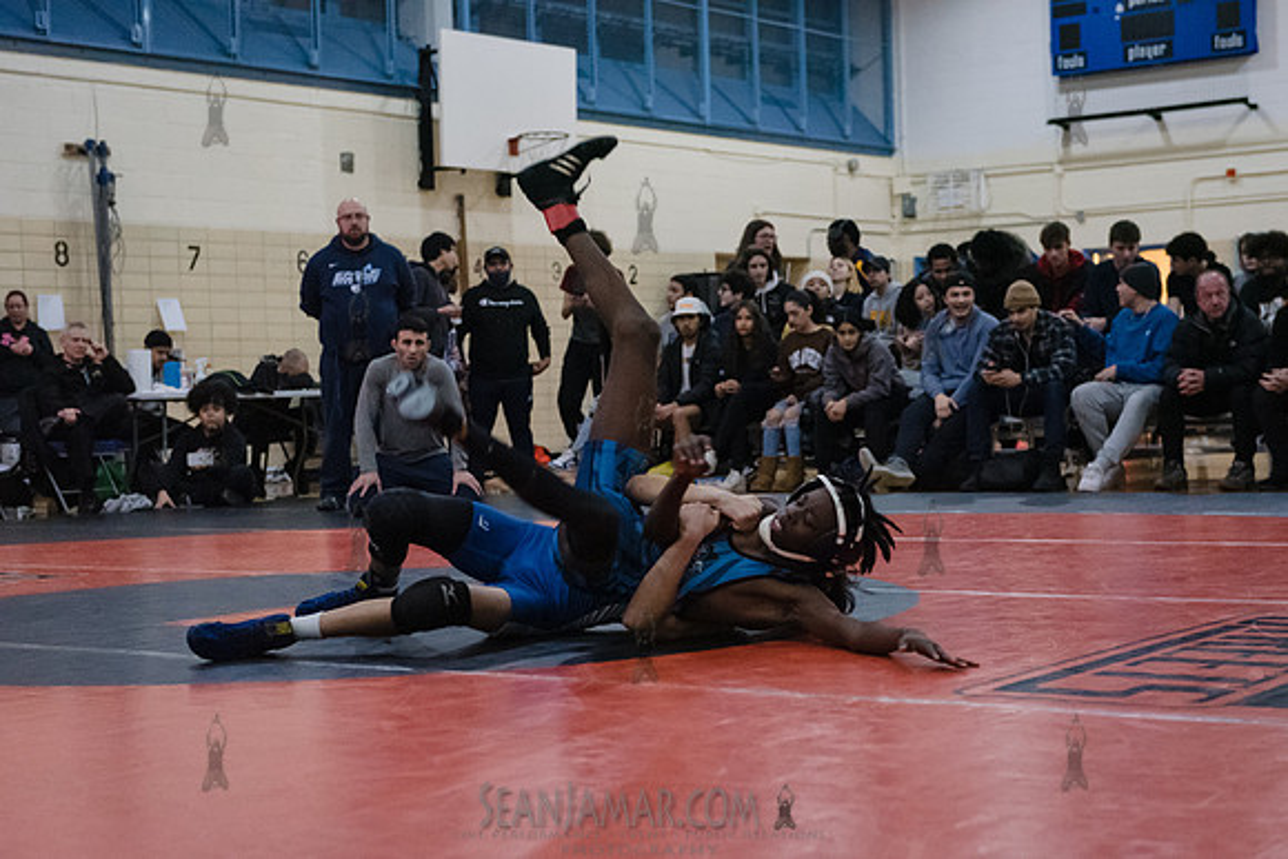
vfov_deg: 23.2
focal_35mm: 58
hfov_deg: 34.2
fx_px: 2088
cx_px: 723
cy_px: 482
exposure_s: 1/320
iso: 8000
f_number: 3.2
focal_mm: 52
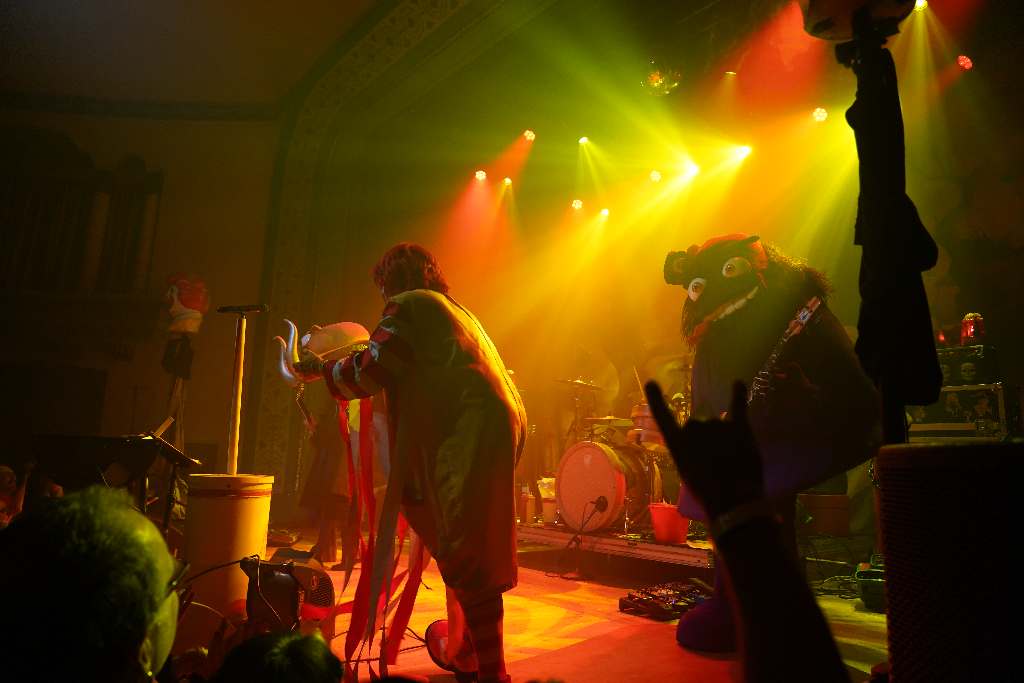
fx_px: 683
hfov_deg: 73.7
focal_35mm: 24
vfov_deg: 53.1
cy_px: 342
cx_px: 512
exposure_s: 1/160
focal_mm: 24
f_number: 4
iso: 3200
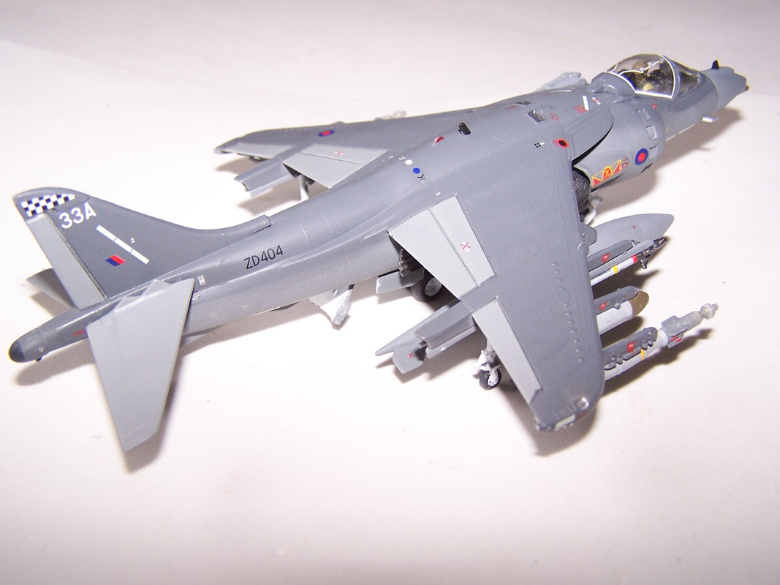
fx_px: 856
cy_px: 292
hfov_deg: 49.0
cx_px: 390
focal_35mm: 38
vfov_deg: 37.7
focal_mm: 6.3
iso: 80
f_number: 2.8
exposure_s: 1/60
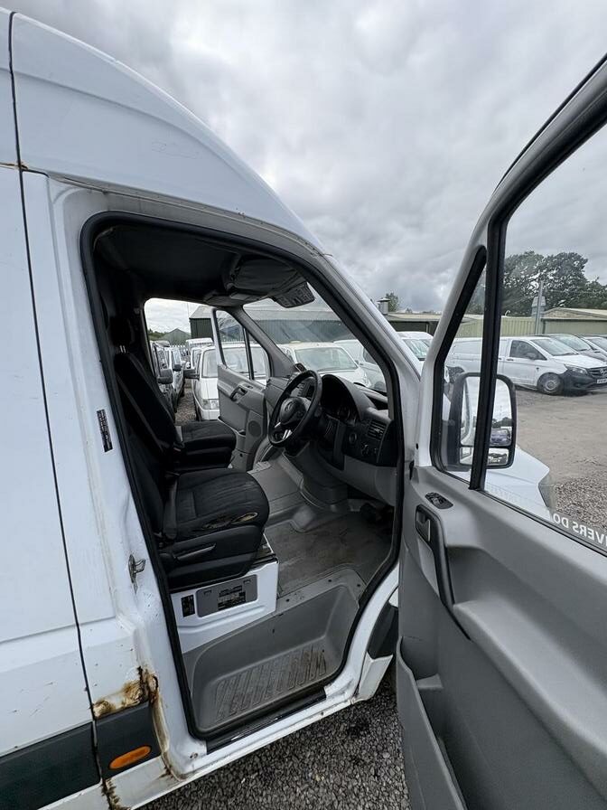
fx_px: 327
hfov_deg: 85.7
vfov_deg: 102.1
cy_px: 405
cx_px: 304
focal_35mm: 14
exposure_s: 1/600
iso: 64
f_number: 2.2
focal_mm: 2.22
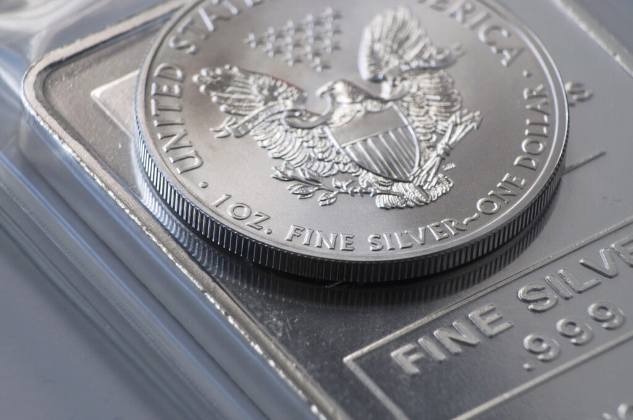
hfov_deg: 9.2
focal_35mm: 225
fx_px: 3951
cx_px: 316
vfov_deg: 6.1
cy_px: 210
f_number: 11
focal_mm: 150
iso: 200
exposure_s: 1/25
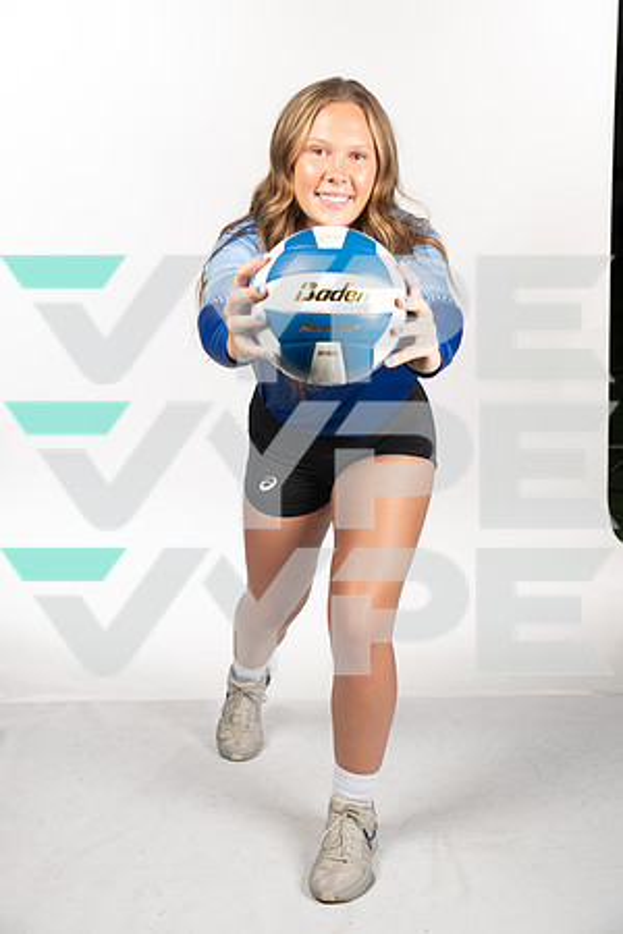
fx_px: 1428
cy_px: 467
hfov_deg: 24.6
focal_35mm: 55
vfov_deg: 36.2
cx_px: 312
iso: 200
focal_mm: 55
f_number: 7.1
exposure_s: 1/500
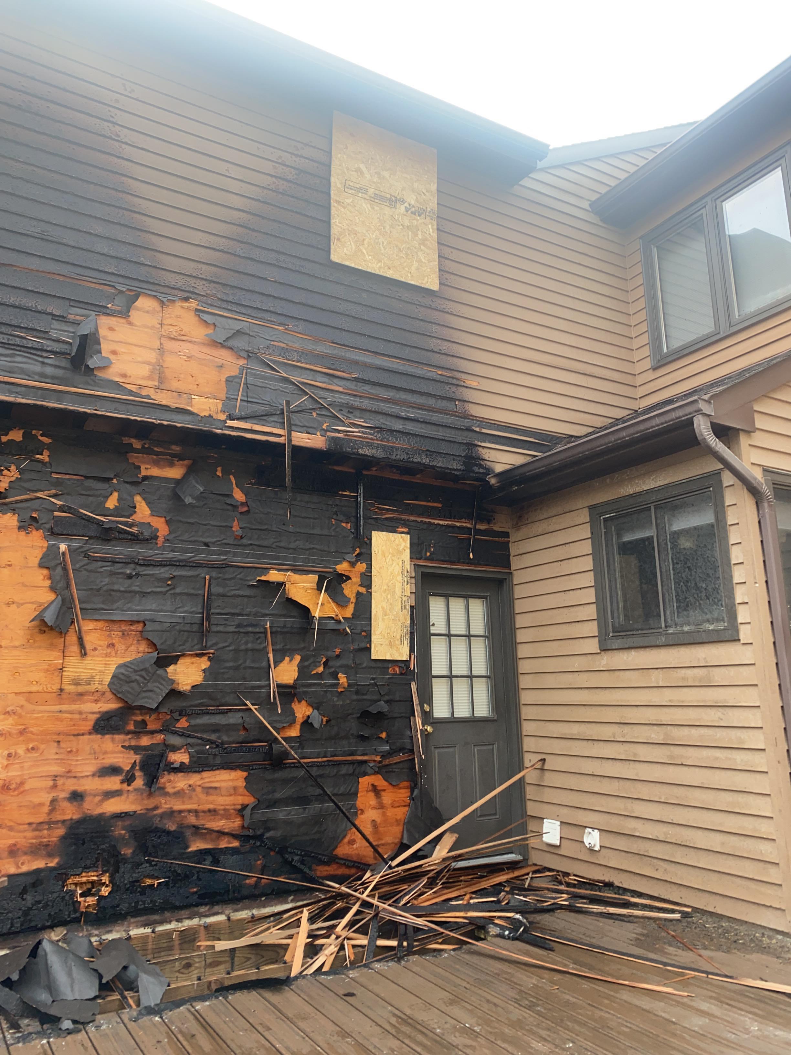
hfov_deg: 44.2
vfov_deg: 56.8
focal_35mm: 32
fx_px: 975
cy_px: 528
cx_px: 396
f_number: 1.8
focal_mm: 4.25
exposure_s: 1/73
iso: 32
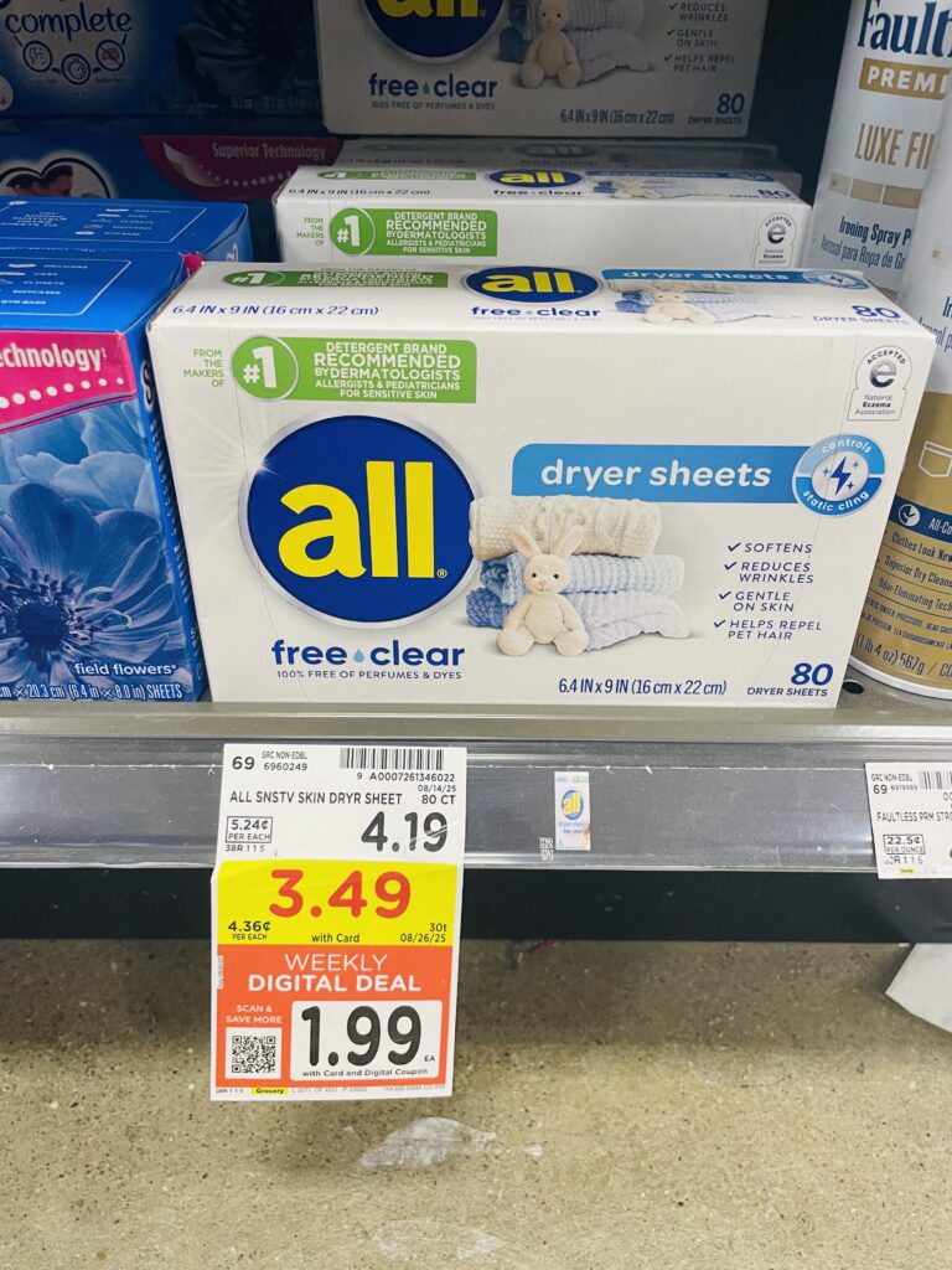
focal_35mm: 26
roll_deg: -0.9
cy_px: 635
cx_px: 476
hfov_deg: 53.1
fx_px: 953
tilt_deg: -35.3
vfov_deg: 67.3
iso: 125
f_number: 1.6
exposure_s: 1/62
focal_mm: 4.2
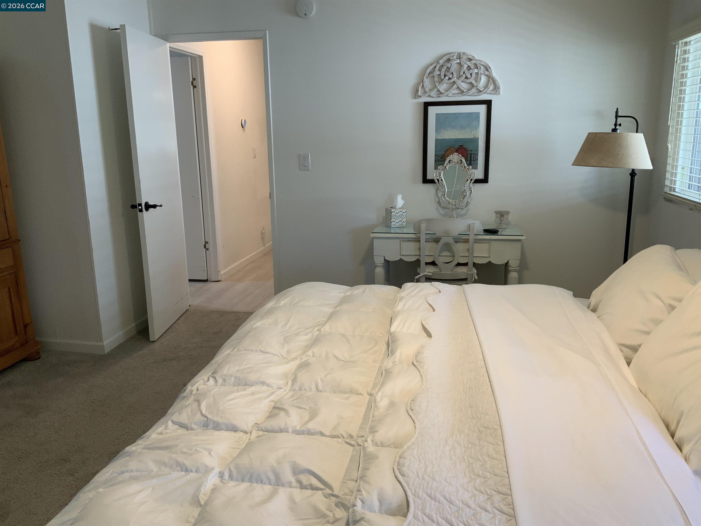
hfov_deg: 61.7
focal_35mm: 29
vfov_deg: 48.2
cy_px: 263
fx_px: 587
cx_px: 350
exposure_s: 1/60
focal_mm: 3
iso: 64
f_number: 1.8
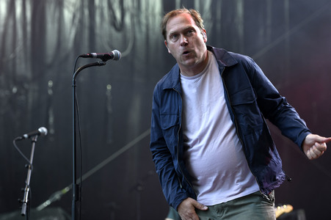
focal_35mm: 116
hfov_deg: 17.7
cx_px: 166
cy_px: 110
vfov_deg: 11.8
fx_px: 1066
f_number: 3.5
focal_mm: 116
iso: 800
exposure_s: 1/640
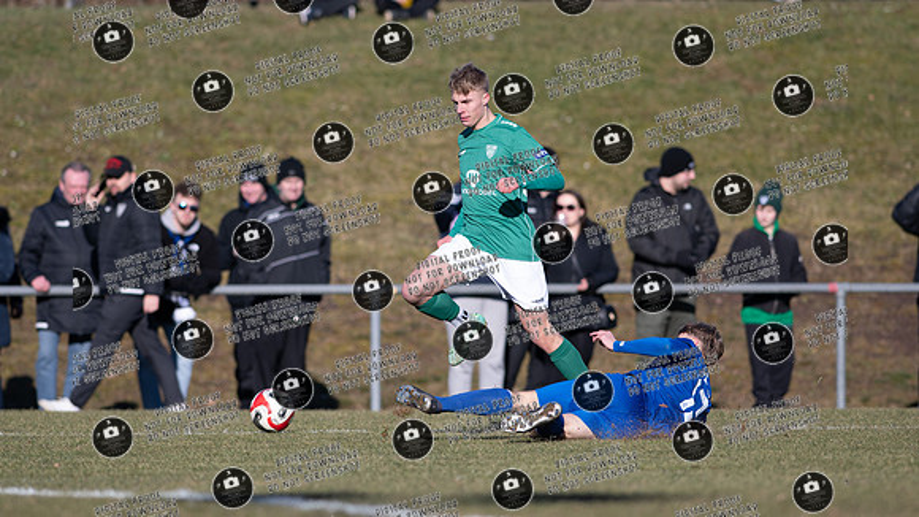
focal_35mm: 438
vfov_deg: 2.8
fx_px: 10668
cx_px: 419
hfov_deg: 4.9
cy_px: 240
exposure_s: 1/1600
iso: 125
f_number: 3.5
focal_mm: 300
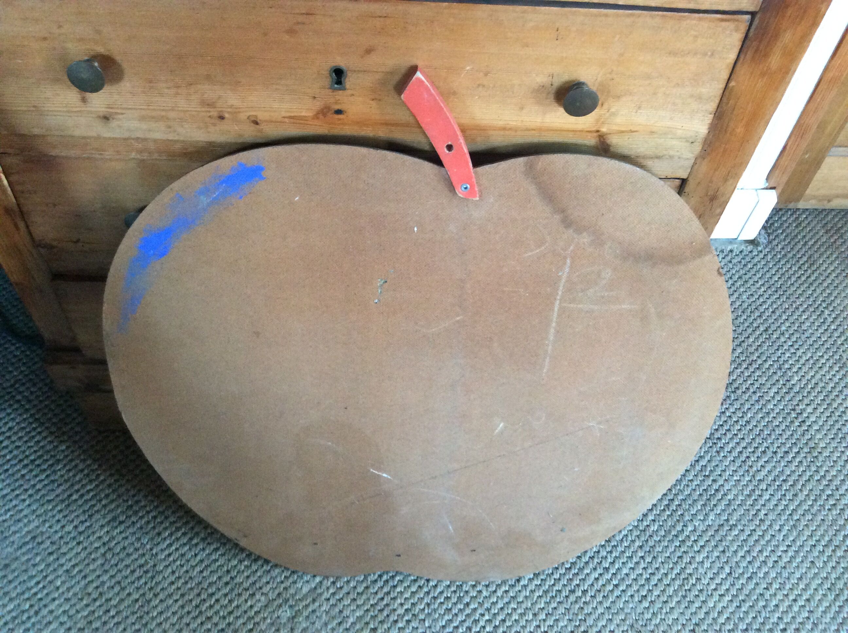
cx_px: 424
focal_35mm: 32
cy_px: 316
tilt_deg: -54.2
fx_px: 783
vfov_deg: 44.1
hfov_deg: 56.9
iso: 320
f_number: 2.4
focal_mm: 3.3
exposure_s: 1/17
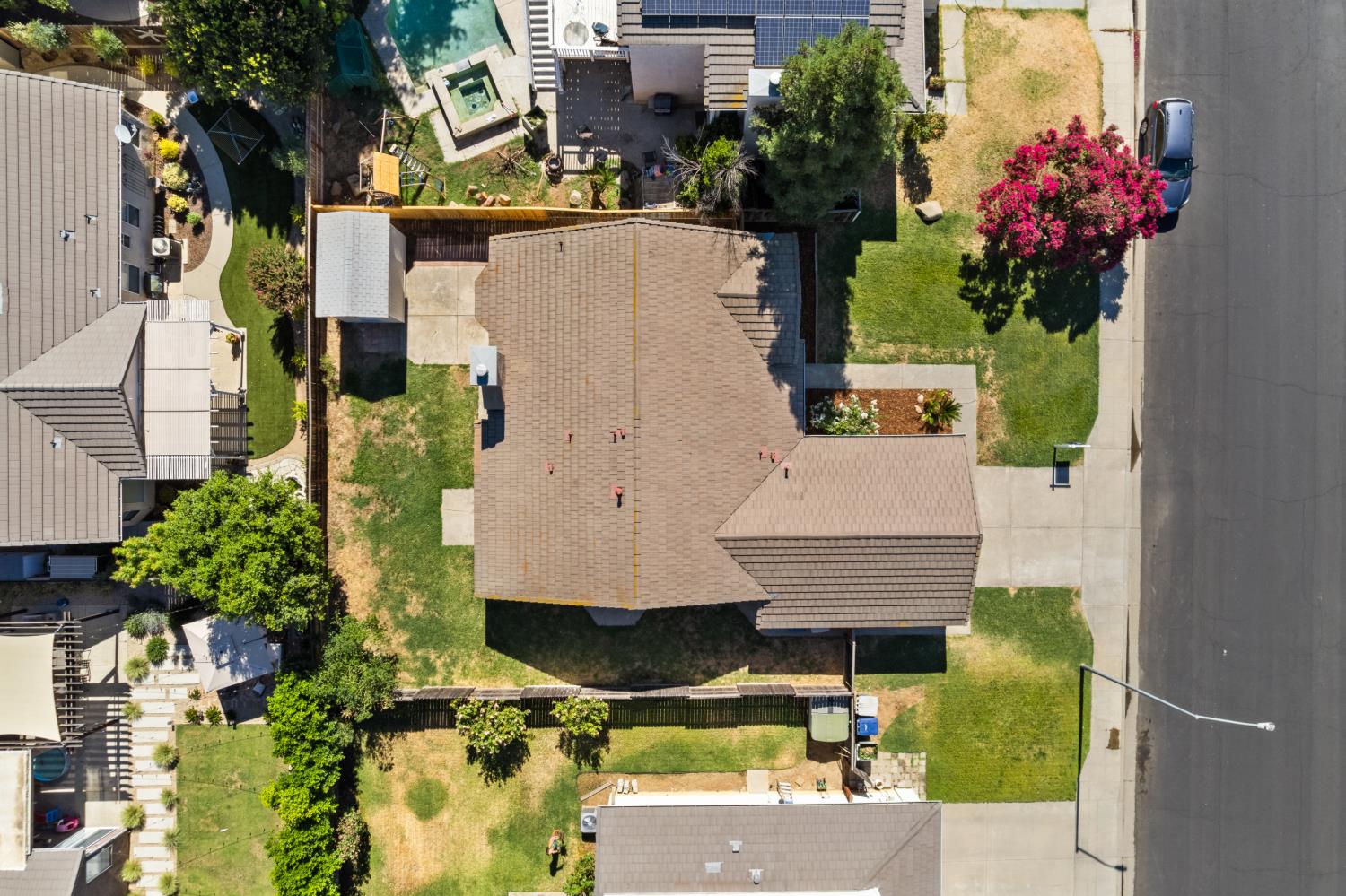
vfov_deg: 57.2
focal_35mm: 22
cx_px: 673
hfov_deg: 78.6
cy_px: 448
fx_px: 822
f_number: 2.8
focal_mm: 8.38
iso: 120
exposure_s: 1/160
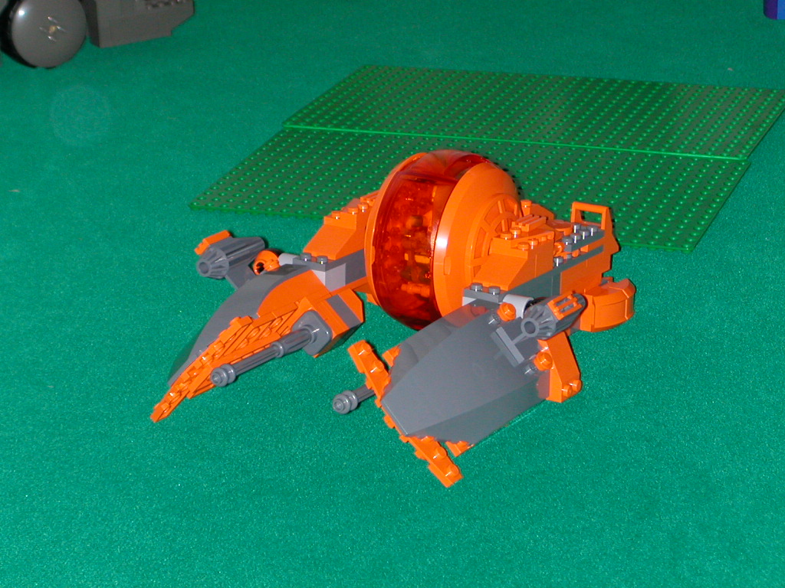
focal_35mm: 111
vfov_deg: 13.3
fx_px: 2517
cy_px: 294
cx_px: 392
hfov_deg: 17.7
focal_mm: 16.8
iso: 200
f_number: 4.8
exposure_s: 1/59.9
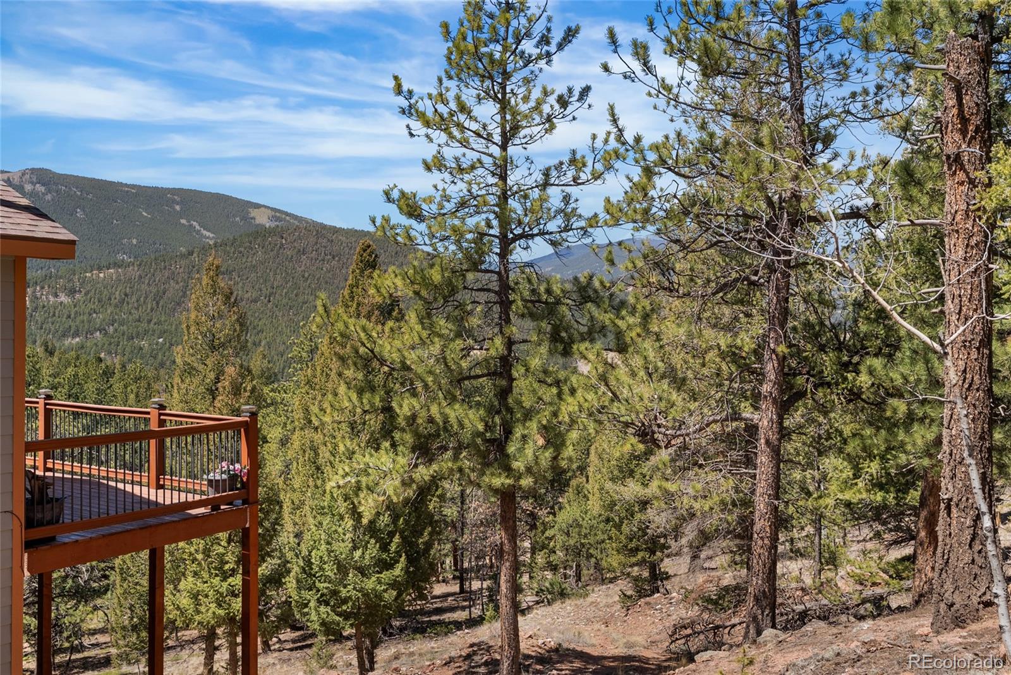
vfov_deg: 38.4
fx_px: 969
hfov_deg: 55.1
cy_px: 338
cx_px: 506
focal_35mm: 34
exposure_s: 1/250
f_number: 8
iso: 200
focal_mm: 34.5
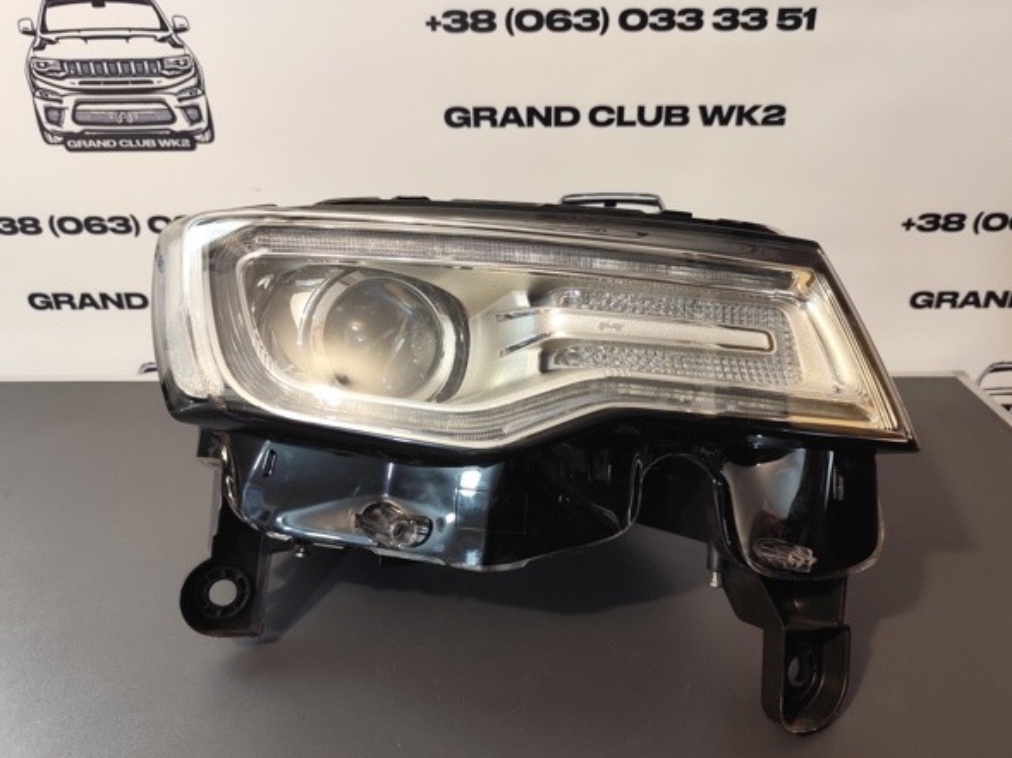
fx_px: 730
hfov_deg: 69.4
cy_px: 391
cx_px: 524
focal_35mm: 25
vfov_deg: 54.8
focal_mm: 6.19
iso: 640
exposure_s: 1/60
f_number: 1.65
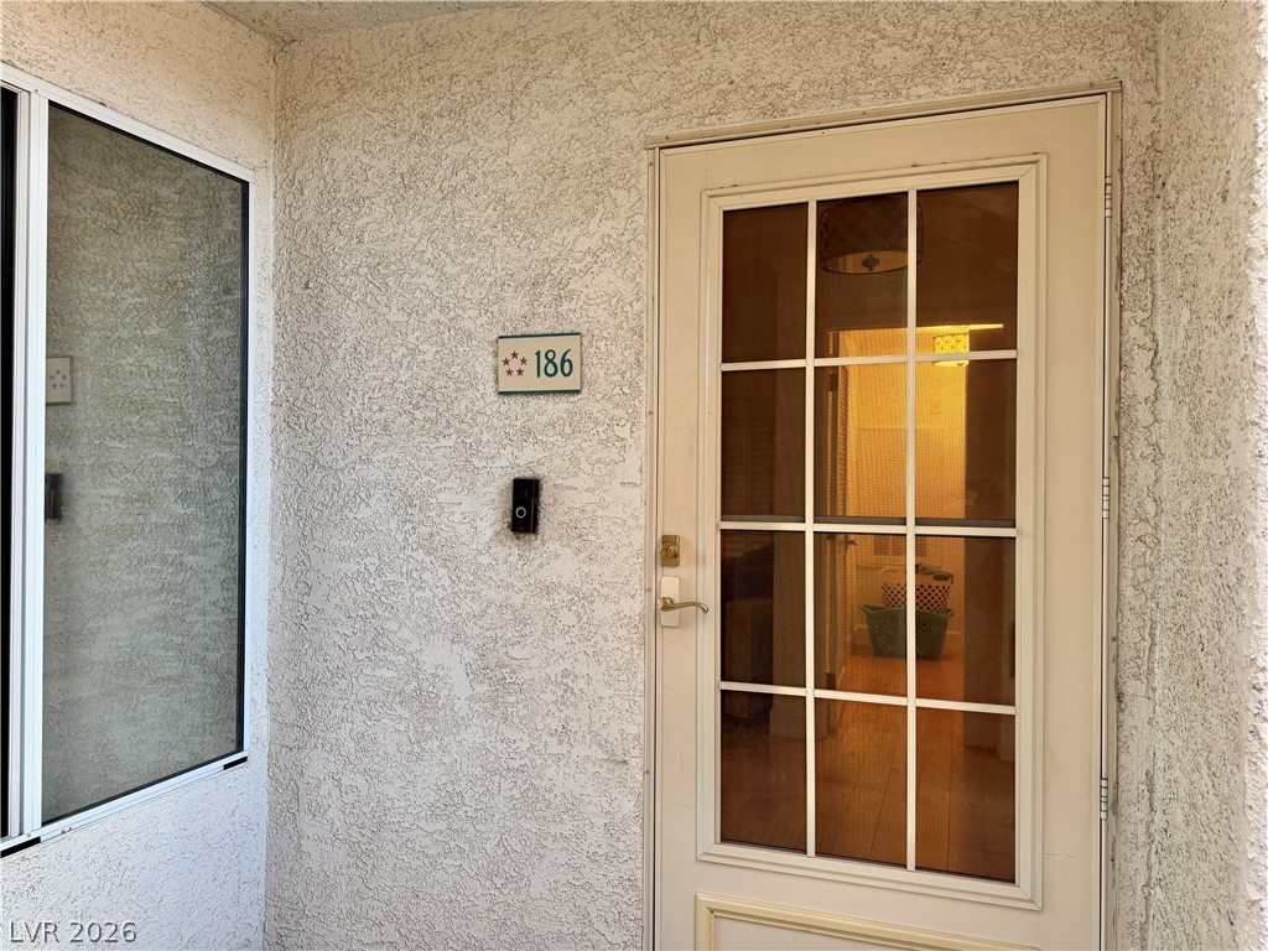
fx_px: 879
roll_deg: +0.0
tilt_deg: -0.8
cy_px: 476
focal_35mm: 24
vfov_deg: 56.8
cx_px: 634
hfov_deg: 71.6
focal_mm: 6.76
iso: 160
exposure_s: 1/121
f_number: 1.78
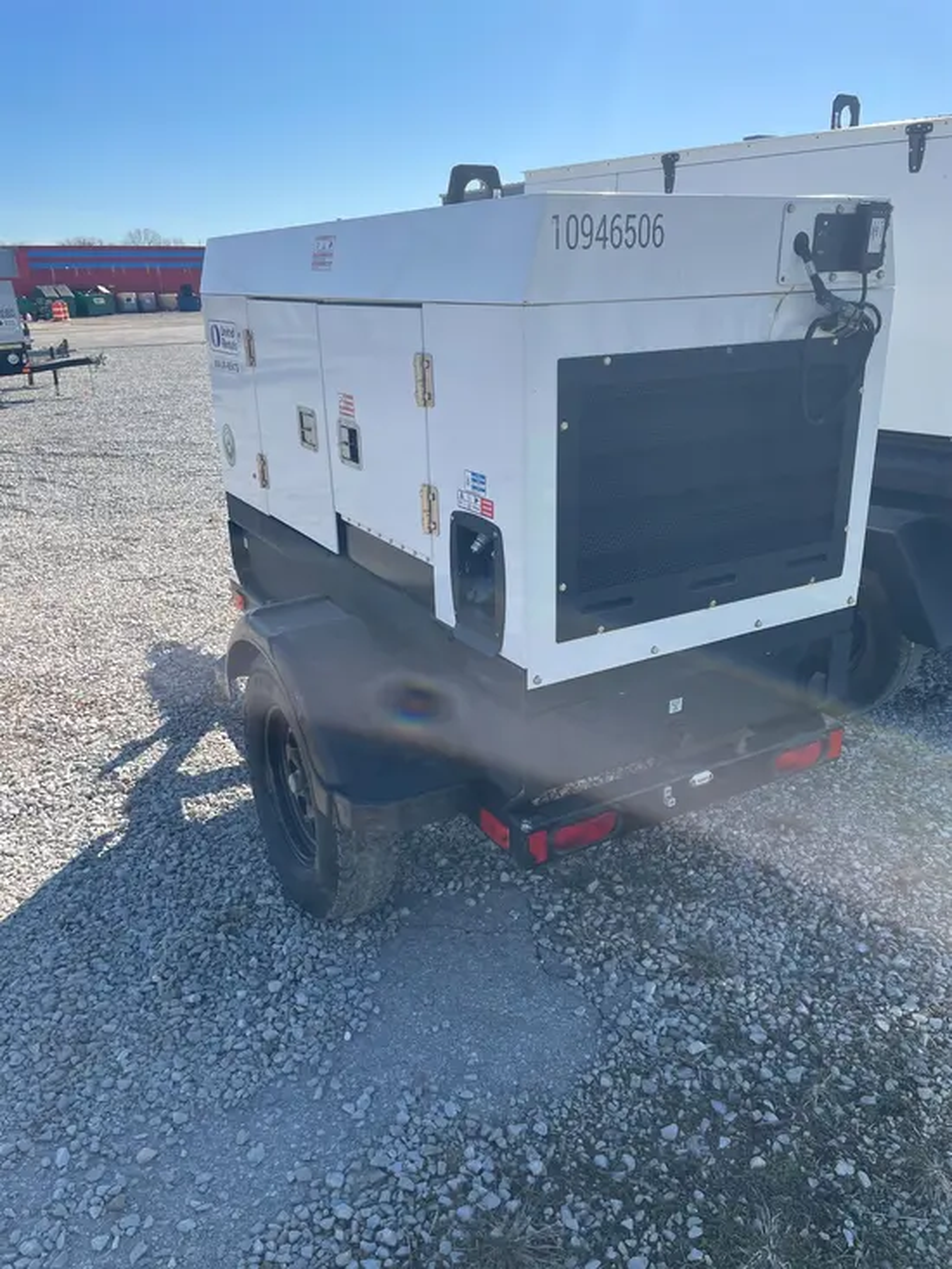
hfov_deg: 53.1
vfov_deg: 67.3
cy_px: 634
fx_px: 953
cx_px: 476
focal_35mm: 26
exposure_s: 1/2257
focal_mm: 4.2
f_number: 1.6
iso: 32
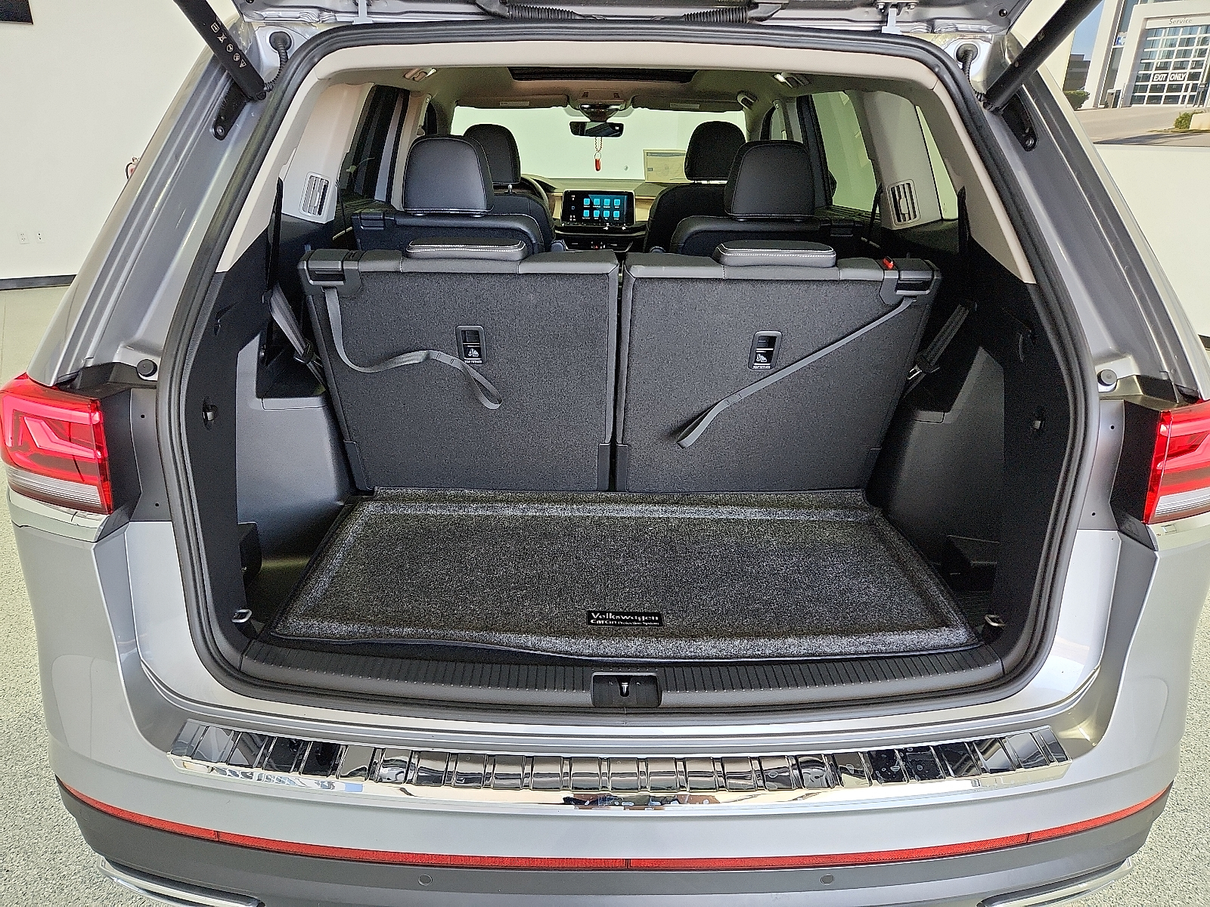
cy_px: 454
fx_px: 804
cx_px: 605
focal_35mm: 23
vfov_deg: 58.9
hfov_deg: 73.9
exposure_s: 1/50
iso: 155
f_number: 1.8
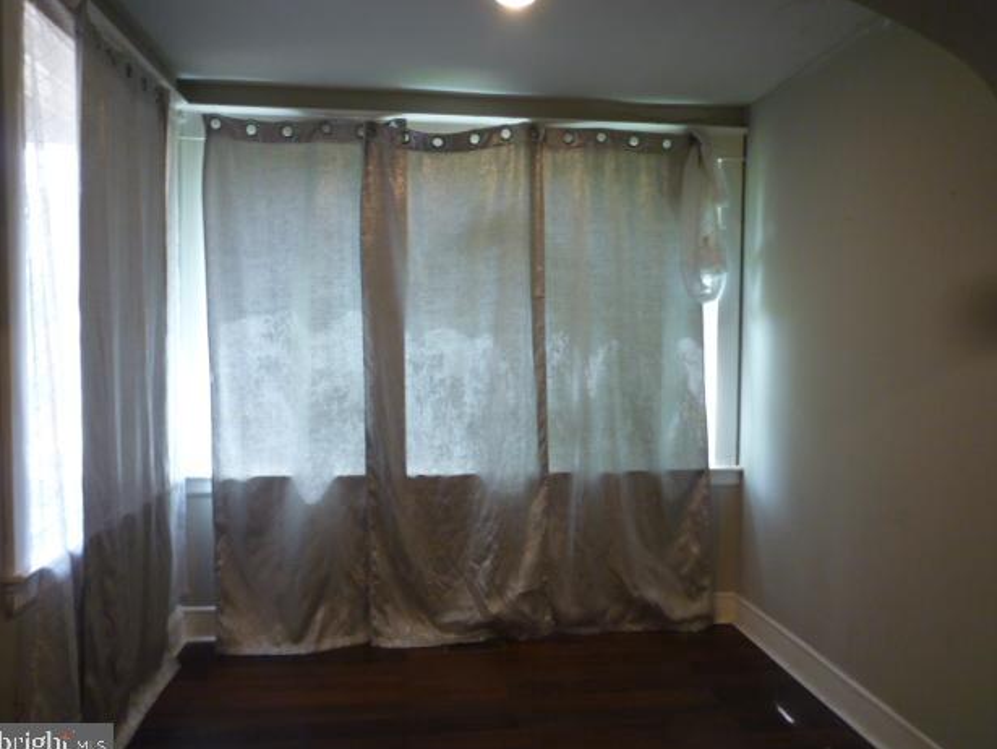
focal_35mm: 26
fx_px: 749
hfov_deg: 67.3
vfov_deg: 53.1
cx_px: 506
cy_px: 376
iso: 160
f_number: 2.8
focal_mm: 4.4
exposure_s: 1/30
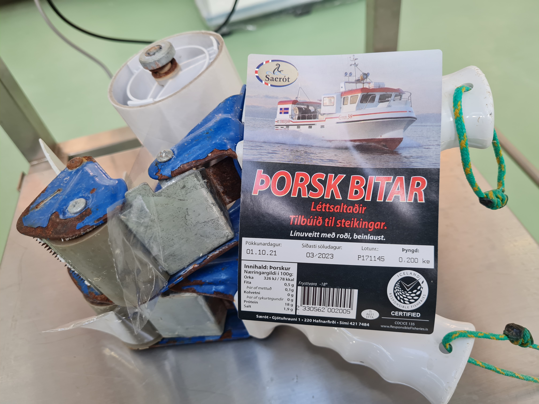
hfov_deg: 67.3
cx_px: 270
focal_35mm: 26
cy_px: 202
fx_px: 405
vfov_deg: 53.1
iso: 100
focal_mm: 5.4
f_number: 1.8
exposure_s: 1/100
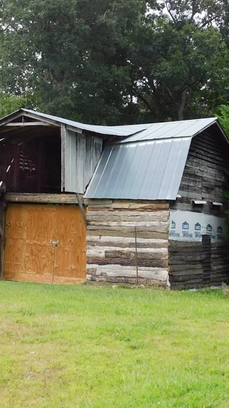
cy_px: 200
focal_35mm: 61
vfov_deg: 34.4
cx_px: 65
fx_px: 659
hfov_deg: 19.6
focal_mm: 6.3
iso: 125
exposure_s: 1/320
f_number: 3.5
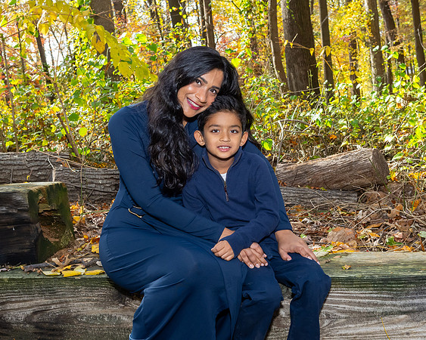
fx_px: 639
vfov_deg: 29.8
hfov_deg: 36.9
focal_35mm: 51
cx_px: 228
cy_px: 170
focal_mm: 30
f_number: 7.1
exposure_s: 1/250
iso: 800
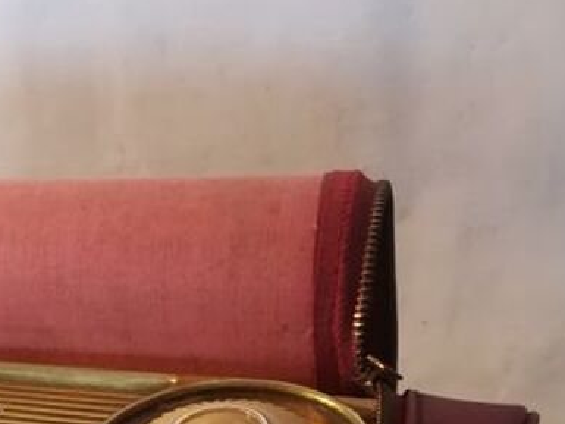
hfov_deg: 21.2
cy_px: 642
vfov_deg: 15.2
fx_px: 1469
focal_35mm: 90
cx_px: 38
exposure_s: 1/33.3
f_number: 2.2
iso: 200
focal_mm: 3.83
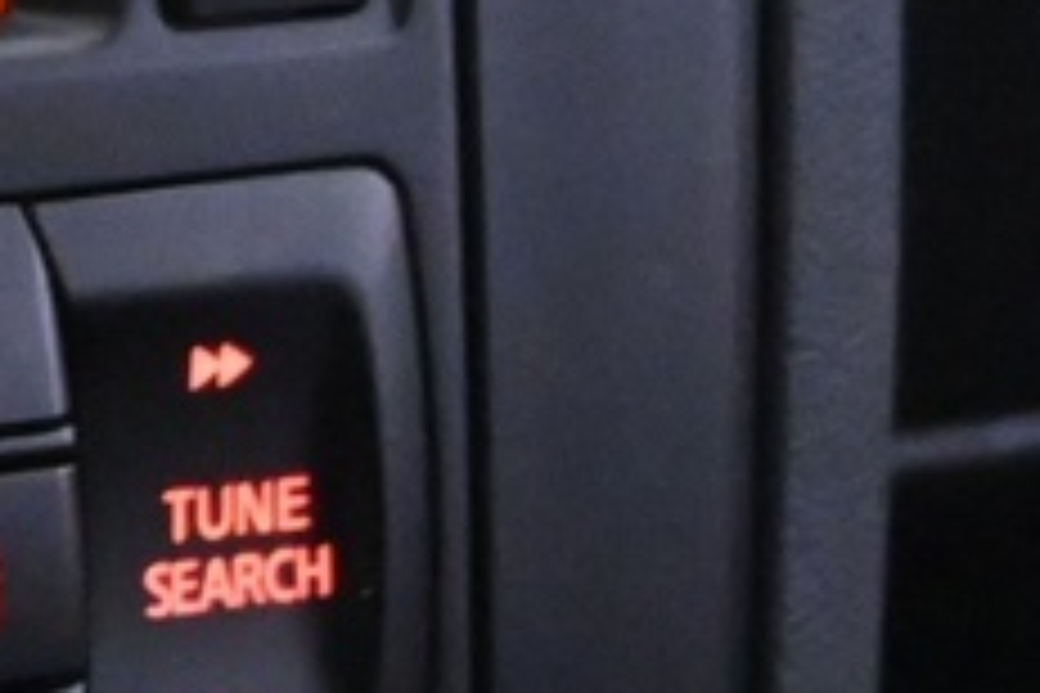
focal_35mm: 236
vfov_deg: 5.8
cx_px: -896
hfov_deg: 8.4
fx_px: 6824
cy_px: 1004
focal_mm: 22.5
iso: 7200
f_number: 4
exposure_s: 1/40
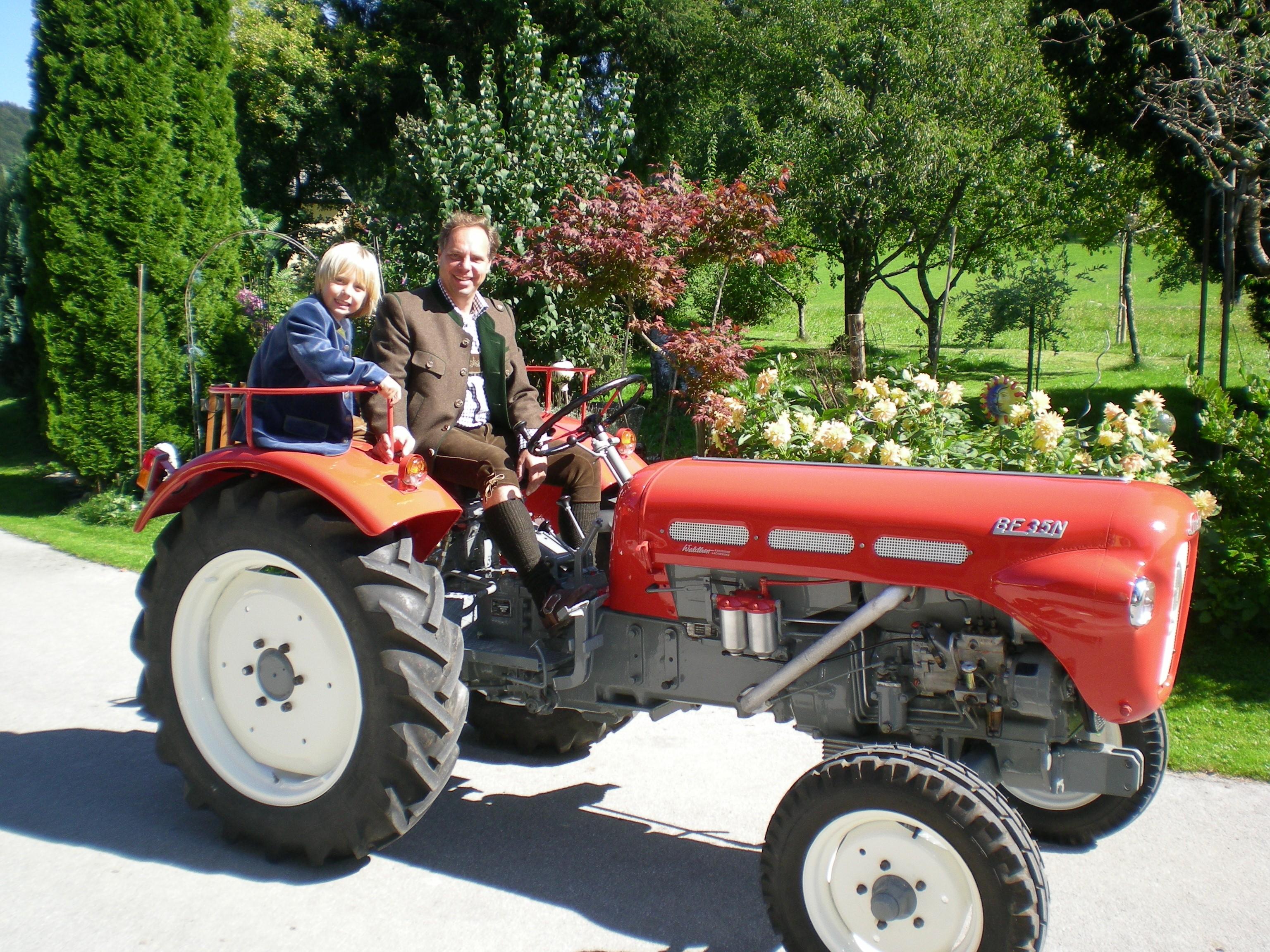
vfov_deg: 37.7
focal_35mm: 38
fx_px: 1394
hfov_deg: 49.0
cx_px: 635
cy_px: 476
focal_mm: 6.3
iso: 77
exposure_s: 1/180
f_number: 4.6
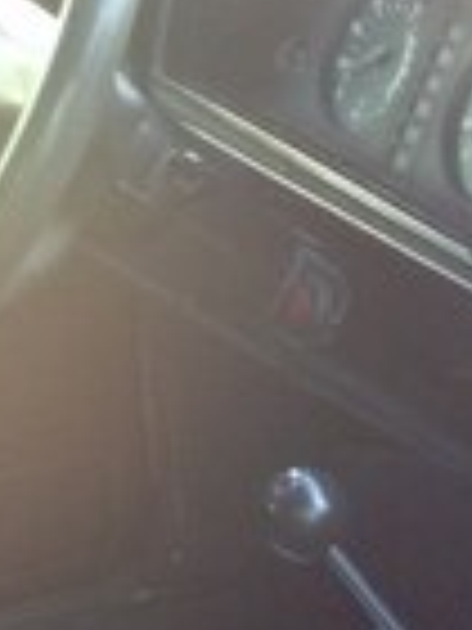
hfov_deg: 11.6
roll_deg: -3.1
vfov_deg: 14.8
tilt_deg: -39.7
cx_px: 643
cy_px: 936
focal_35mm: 124
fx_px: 2254
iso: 64
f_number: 2.4
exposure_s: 1/20
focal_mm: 4.28
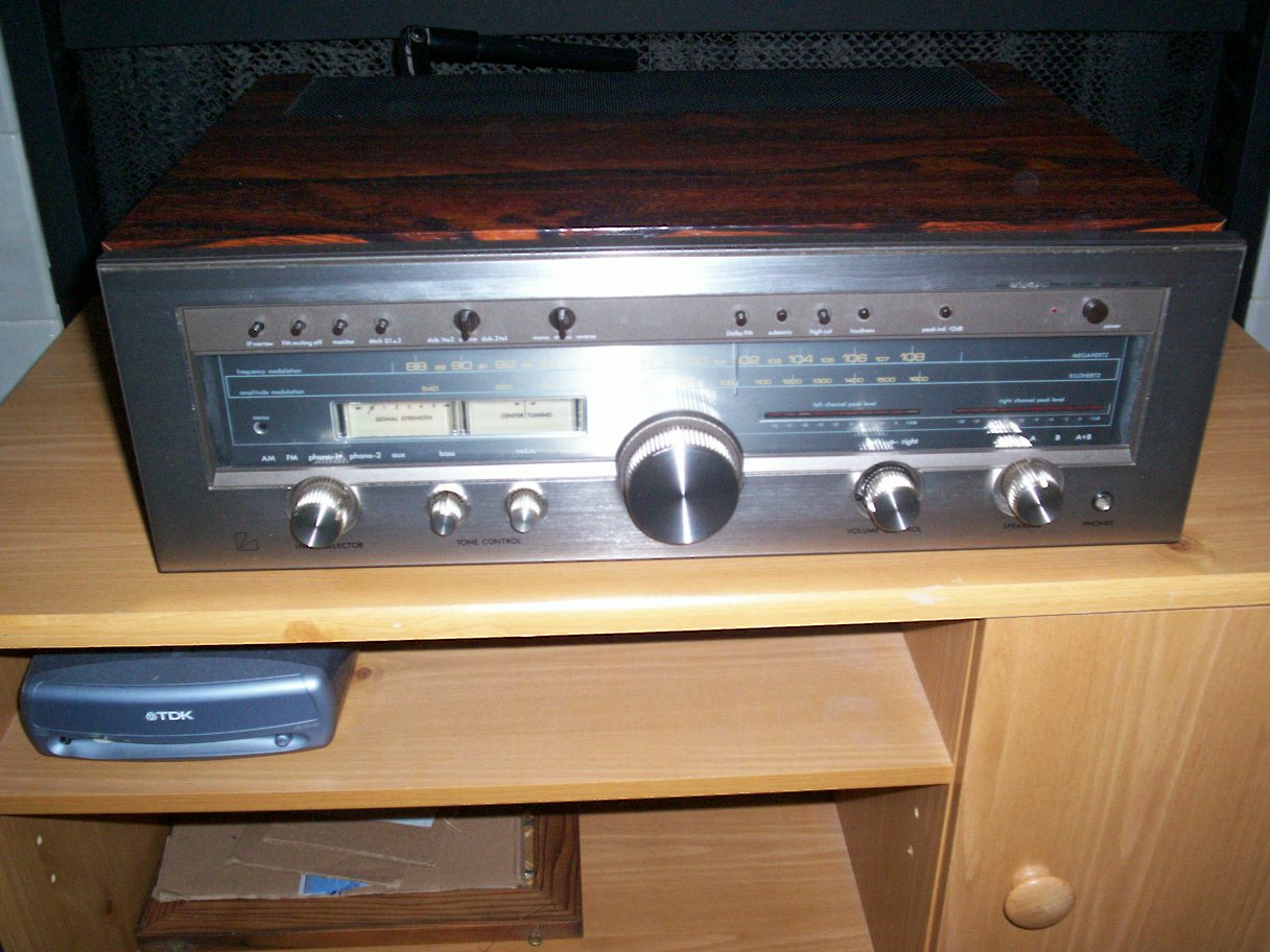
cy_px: 476
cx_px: 635
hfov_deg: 51.4
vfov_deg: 39.7
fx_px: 1321
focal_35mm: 36
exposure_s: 1/64
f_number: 4.5
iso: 140
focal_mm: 5.9
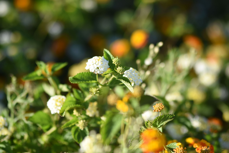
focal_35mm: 128
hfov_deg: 16.1
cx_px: 114
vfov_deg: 10.8
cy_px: 76
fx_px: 811
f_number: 1.7
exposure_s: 1/8000
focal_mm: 85
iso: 250
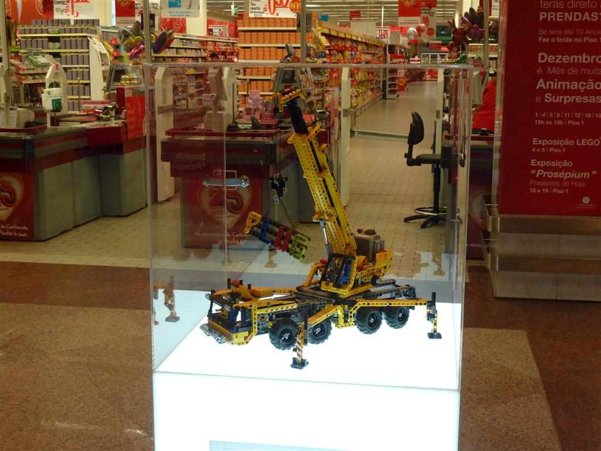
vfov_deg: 30.3
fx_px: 833
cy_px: 226
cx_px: 300
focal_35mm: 48
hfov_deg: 39.7
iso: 200
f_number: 3.8
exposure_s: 1/30
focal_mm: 7.9
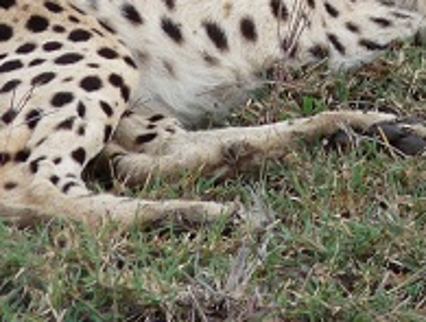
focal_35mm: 1243
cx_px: 345
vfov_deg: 1.2
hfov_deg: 1.6
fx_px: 15325
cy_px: -100
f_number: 4
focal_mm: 61.7
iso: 100
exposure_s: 1/125
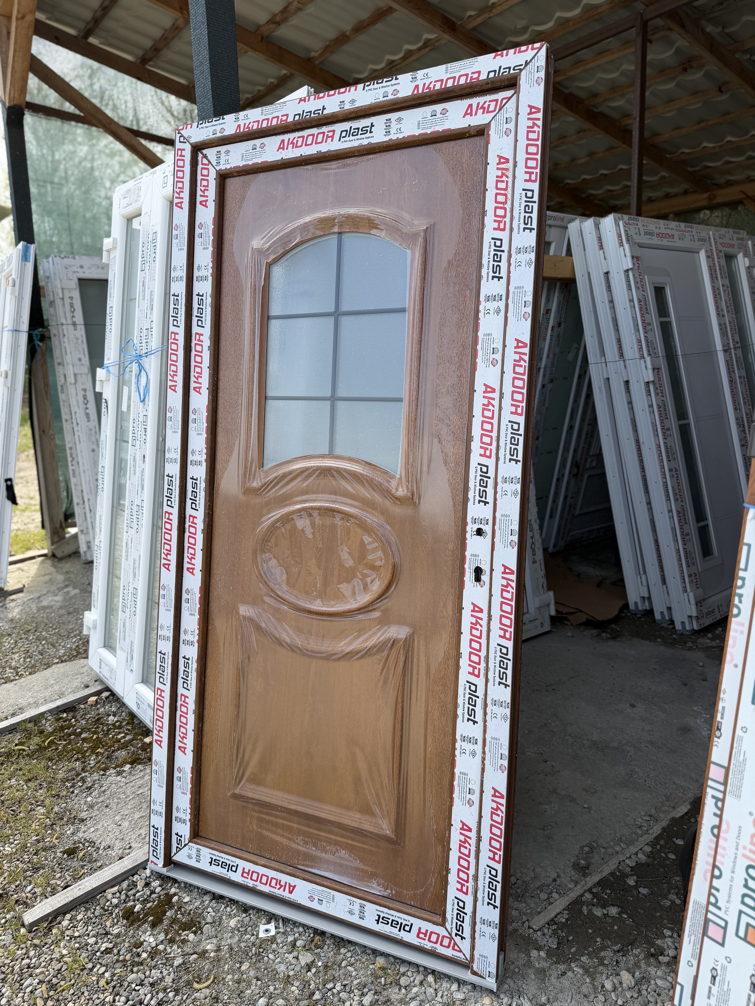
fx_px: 698
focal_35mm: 24
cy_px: 503
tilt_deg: -12.7
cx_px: 378
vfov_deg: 71.6
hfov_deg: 56.8
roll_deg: +2.2
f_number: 1.78
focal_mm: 6.76
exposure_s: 1/1727
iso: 80
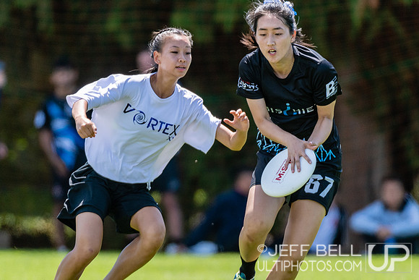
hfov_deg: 2.0
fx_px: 11758
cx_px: 250
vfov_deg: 1.4
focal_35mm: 1010
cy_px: 228
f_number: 4
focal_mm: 400
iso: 360
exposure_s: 1/1600
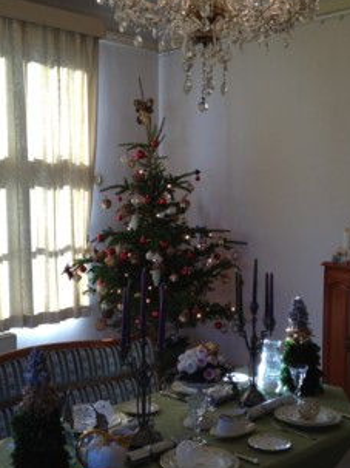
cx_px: 160
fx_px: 702
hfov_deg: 28.0
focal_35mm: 52
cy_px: 280
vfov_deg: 36.7
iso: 80
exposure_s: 1/120
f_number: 2.4
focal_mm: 4.28
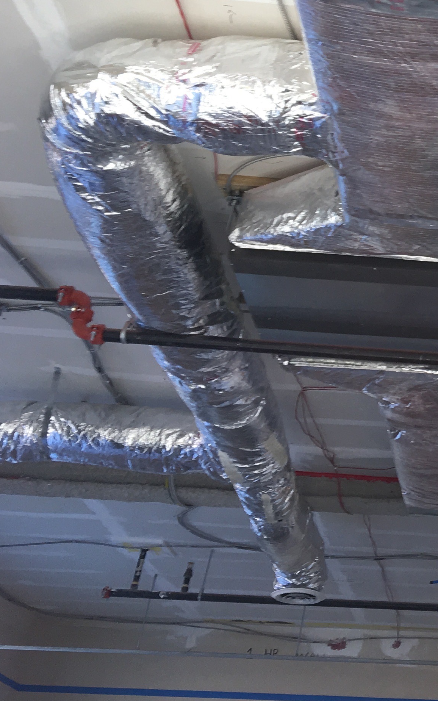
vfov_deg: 30.4
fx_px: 1280
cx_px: 723
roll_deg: -1.4
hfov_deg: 16.9
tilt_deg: +30.8
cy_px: 226
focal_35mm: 67
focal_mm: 4.15
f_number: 2.2
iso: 25
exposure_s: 1/60
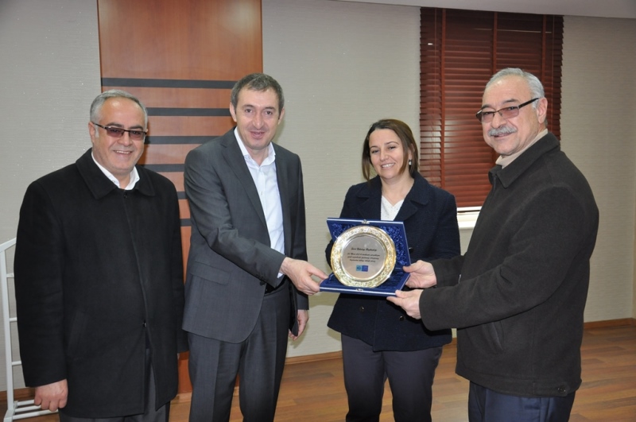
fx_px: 635
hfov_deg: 53.2
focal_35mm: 36
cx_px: 318
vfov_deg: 36.8
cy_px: 211
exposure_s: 1/60
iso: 800
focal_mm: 24
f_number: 3.8
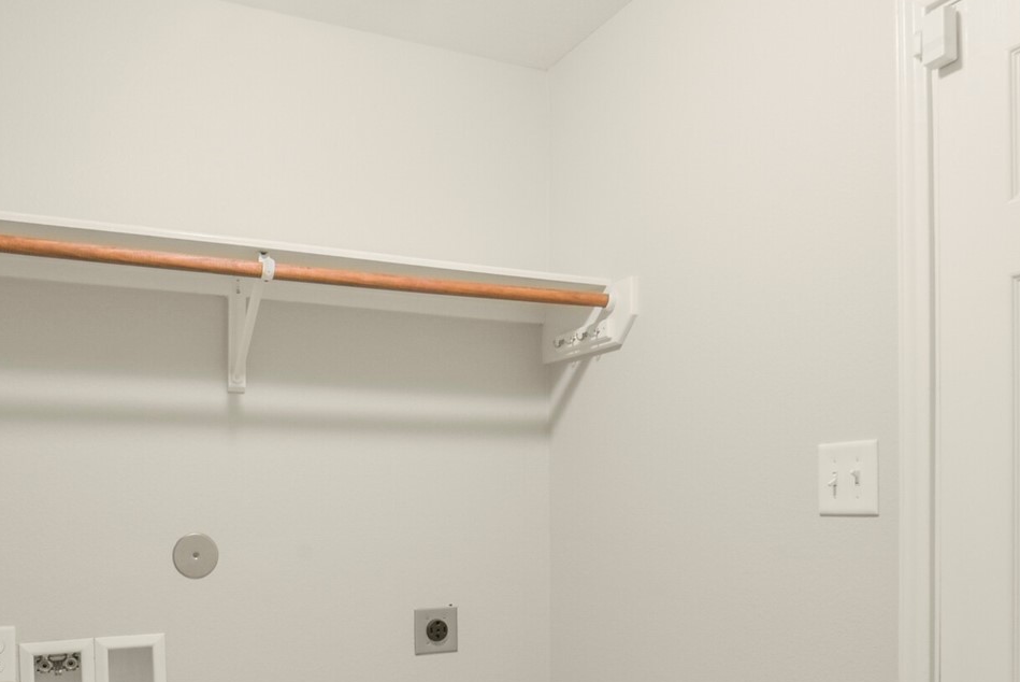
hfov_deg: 58.3
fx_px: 907
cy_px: 512
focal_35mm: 32
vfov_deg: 40.0
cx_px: 414
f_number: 11
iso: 500
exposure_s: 1/3
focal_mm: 14
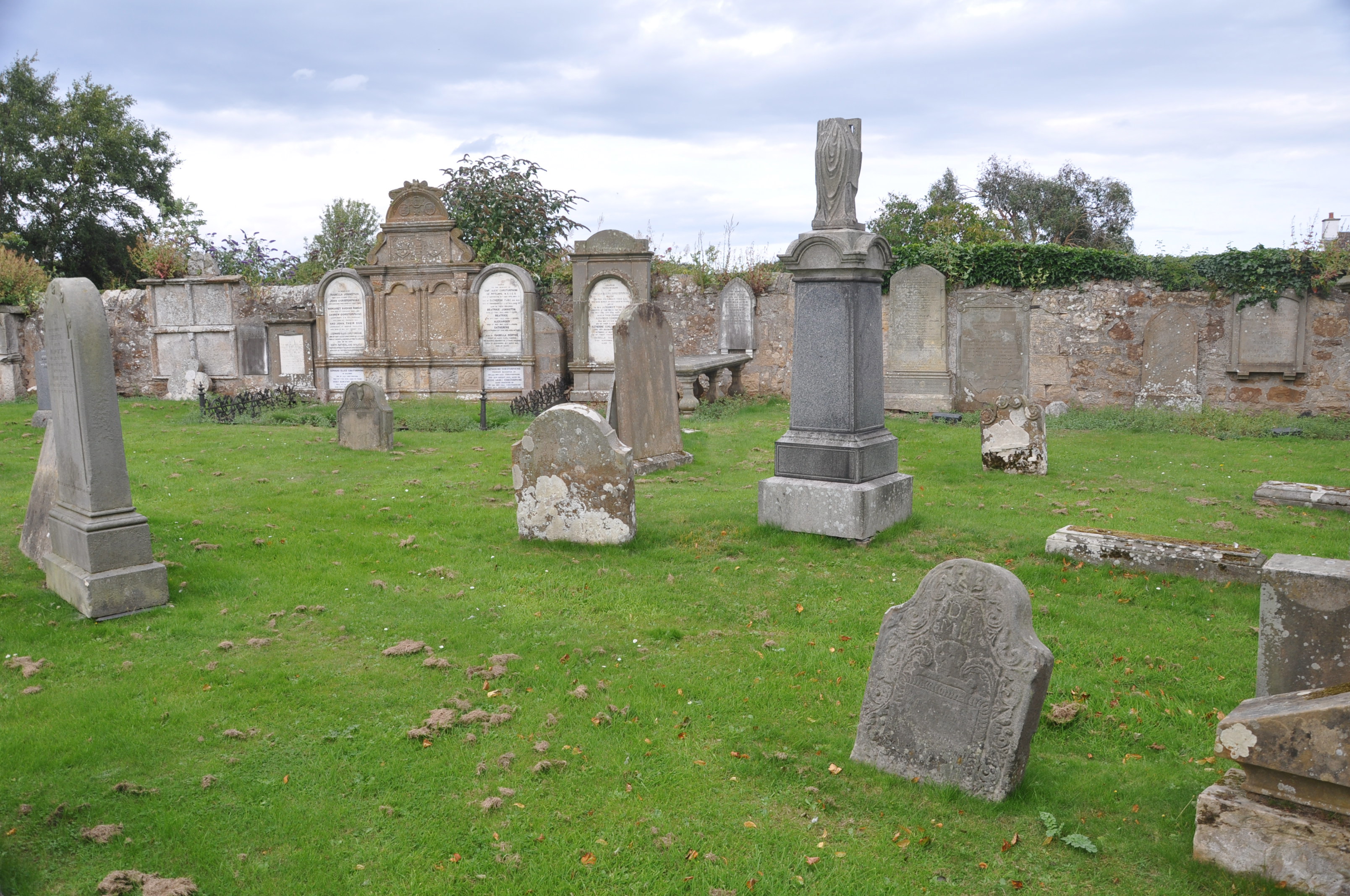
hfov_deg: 67.4
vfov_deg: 47.8
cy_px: 448
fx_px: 1011
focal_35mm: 27
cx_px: 675
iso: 200
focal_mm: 18
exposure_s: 1/250
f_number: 8
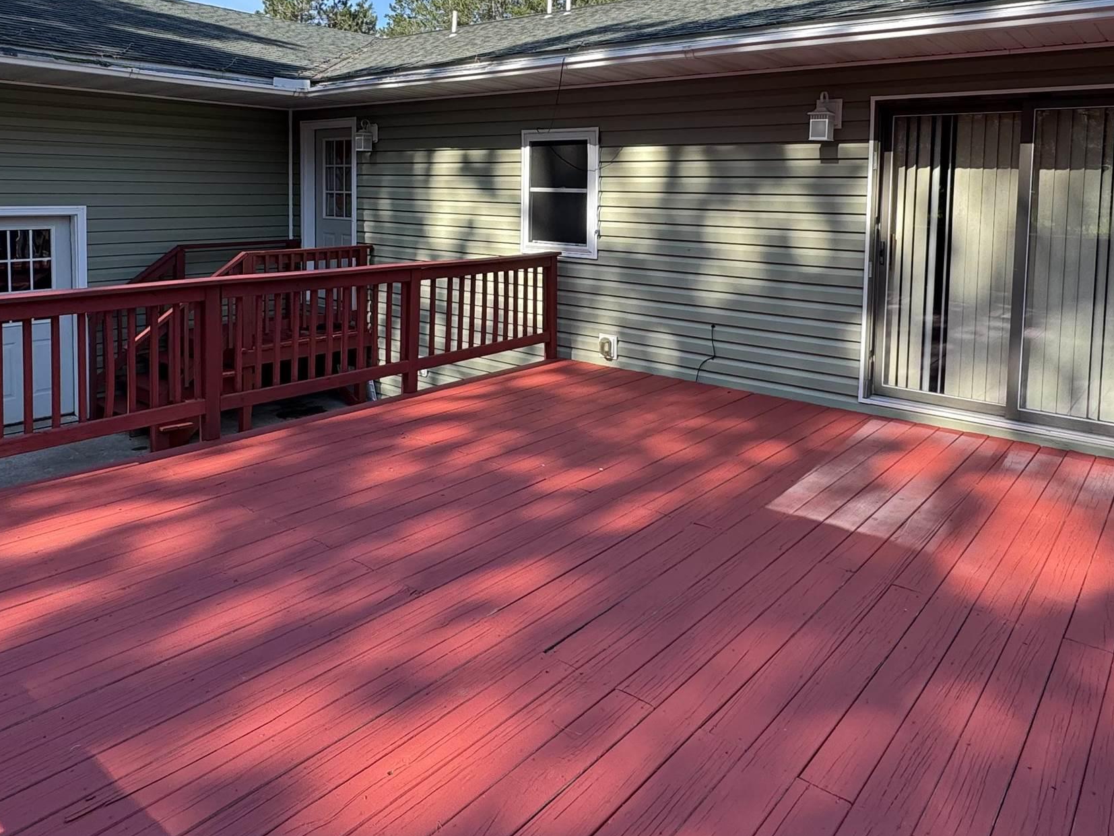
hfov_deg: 67.3
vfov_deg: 51.4
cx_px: 544
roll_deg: -1.3
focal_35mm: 26
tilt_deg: -3.5
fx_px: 837
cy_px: 240
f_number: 2.2
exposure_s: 1/459
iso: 40
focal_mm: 2.22
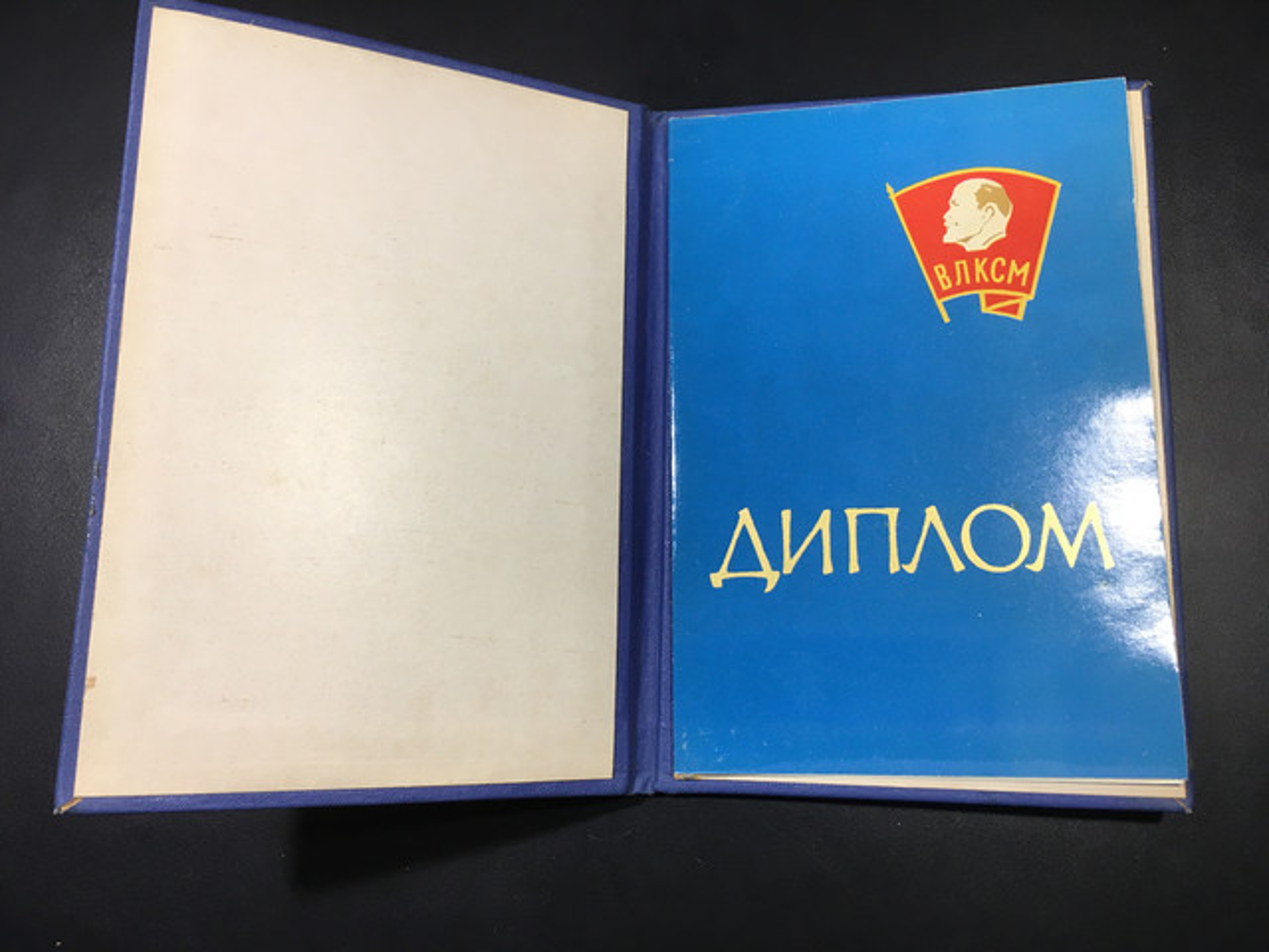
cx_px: 634
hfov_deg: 61.7
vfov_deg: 48.2
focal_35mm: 29
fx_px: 1063
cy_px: 476
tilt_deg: -79.8
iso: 40
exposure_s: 1/33
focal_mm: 4.15
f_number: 2.2
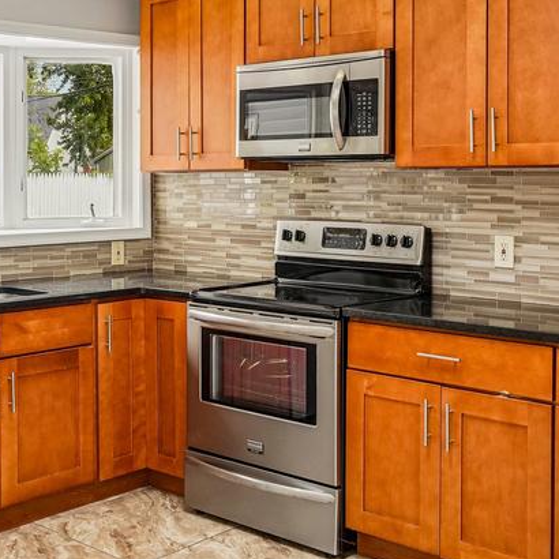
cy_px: 181
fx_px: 932
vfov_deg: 33.1
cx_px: 200
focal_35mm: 51
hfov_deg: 33.2
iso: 500
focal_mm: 24
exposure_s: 1/125
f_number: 8
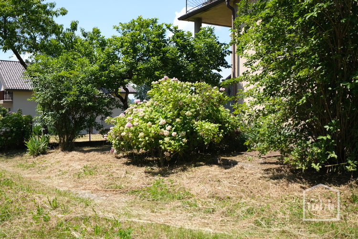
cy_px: 120
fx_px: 308
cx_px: 179
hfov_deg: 60.3
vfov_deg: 42.3
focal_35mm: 31
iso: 160
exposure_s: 1/680
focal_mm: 20.9
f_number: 4
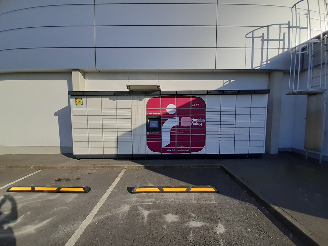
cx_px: 164
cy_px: 123
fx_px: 123
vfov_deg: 89.9
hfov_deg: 106.2
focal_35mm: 13
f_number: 2.2
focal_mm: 1.13
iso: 40
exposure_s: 1/2004
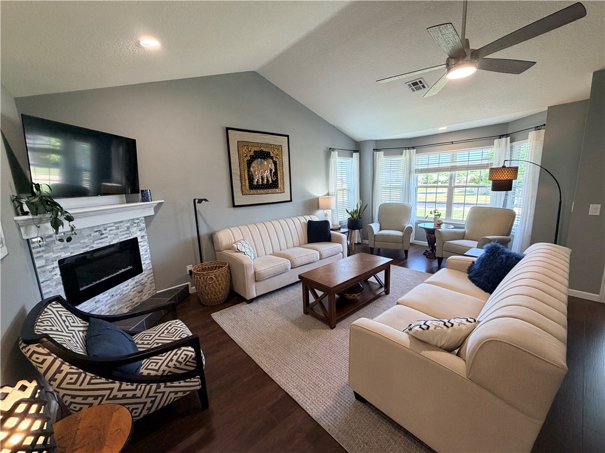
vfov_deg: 85.7
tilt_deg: -10.5
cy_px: 226
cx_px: 302
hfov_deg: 102.1
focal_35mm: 14
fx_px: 245
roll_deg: +2.5
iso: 200
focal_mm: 2.22
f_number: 2.2
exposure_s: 1/60
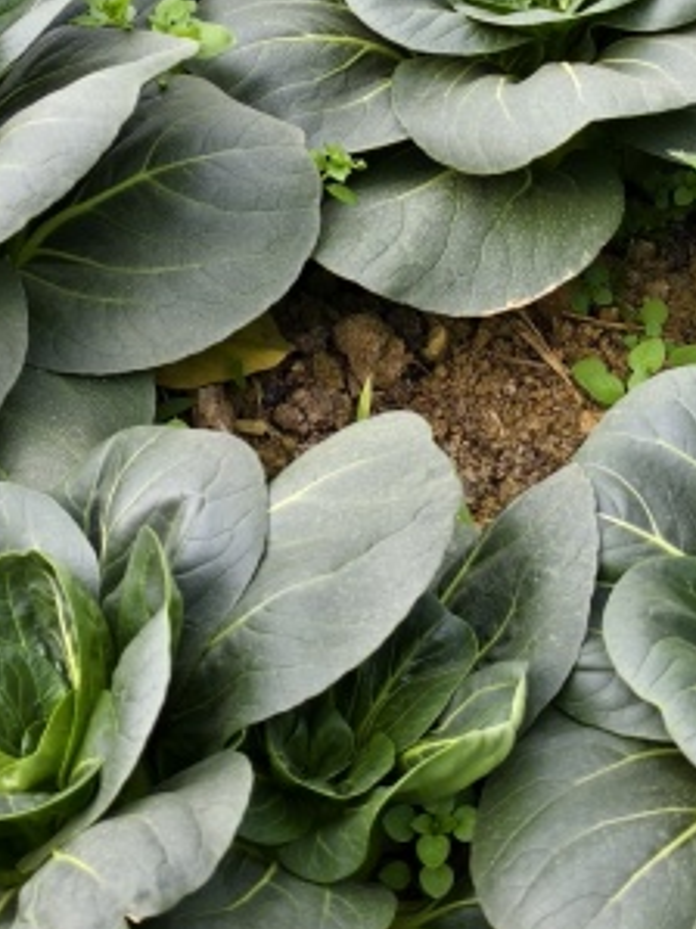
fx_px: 2200
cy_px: -2
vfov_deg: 22.9
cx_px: 357
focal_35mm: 82
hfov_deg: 18.0
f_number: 1.57
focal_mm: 5.6
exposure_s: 1/316
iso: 71
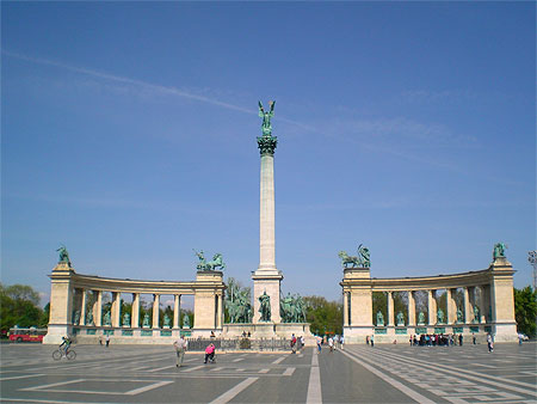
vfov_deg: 37.8
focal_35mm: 38
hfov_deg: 49.0
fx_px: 590
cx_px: 268
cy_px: 202
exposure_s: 1/800
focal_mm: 6.3
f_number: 4.4
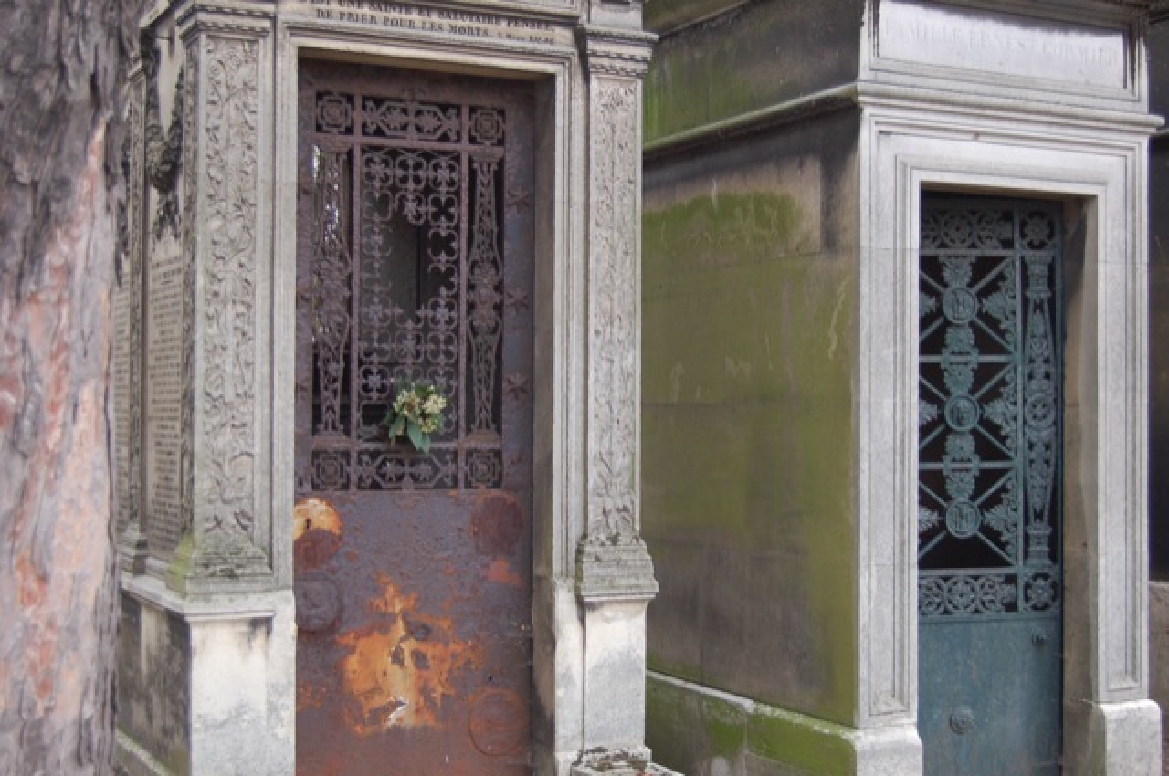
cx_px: 584
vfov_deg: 26.4
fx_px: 1654
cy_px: 388
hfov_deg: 38.9
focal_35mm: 51
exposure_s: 1/40
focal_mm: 34
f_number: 4.5
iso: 400
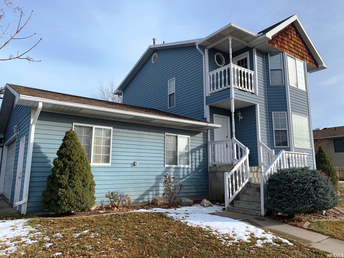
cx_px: 172
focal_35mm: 26
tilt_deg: +10.5
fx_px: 258
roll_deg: -0.6
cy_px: 129
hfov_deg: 67.3
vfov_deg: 53.1
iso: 25
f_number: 1.8
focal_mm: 4.25
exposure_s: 1/1661
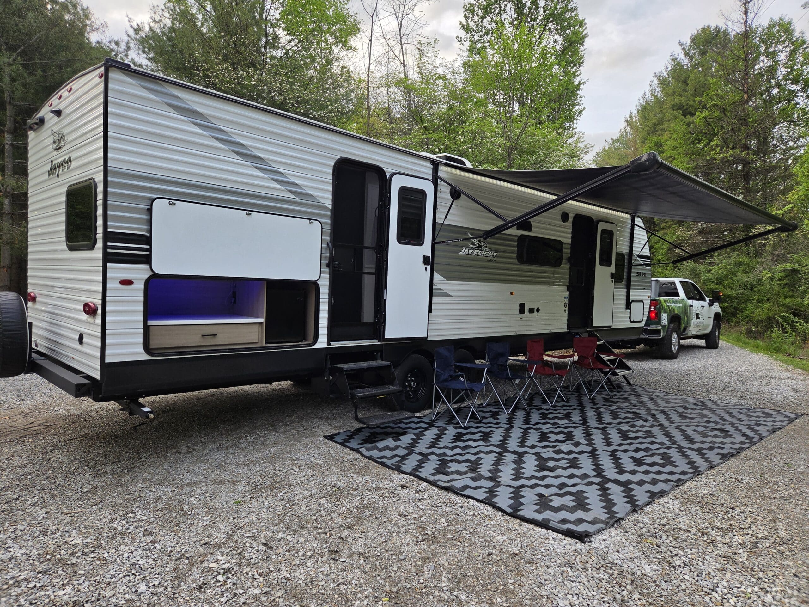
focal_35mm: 23
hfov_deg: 73.9
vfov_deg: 58.9
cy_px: 304
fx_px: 538
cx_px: 404
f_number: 1.8
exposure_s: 1/626
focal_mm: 5.4
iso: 80
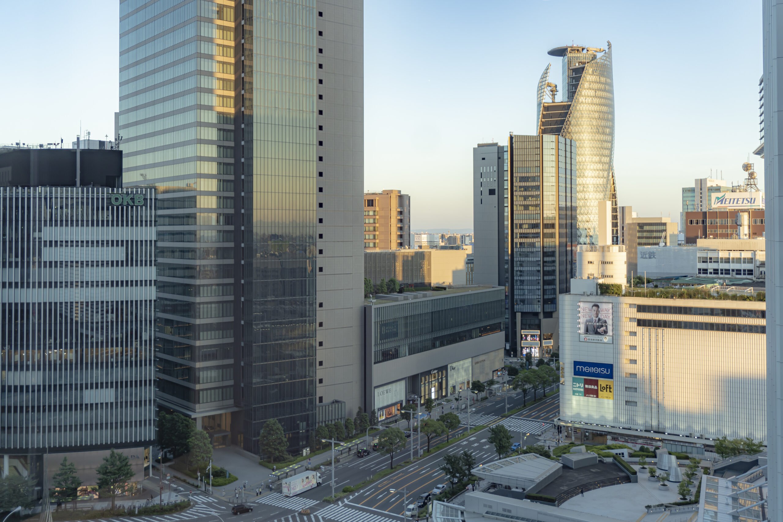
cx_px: 392
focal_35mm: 34
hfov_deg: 55.1
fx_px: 750
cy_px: 261
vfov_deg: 38.4
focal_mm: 23
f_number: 4
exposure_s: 1/60
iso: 160
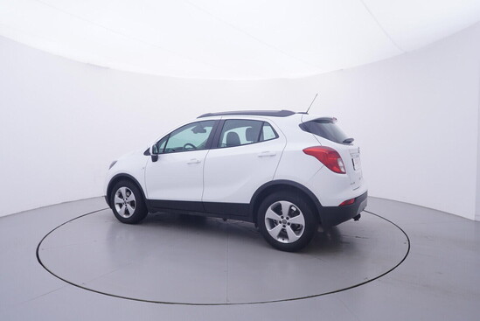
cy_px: 160
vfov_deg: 56.2
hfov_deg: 77.3
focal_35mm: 22
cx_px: 240
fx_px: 300
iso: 200
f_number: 5
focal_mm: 15
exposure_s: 1/80
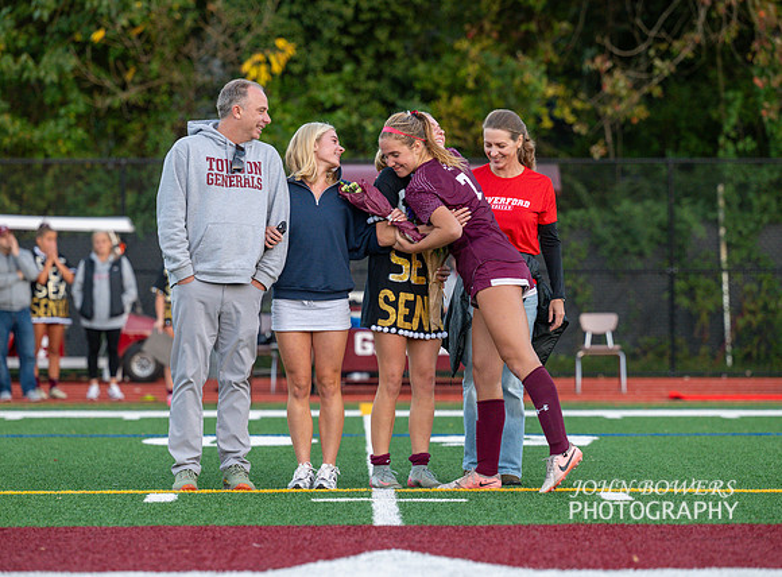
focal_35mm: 185
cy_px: 254
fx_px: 4147
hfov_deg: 10.8
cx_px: 392
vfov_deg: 8.0
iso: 1100
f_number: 3.5
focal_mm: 150
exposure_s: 1/1000
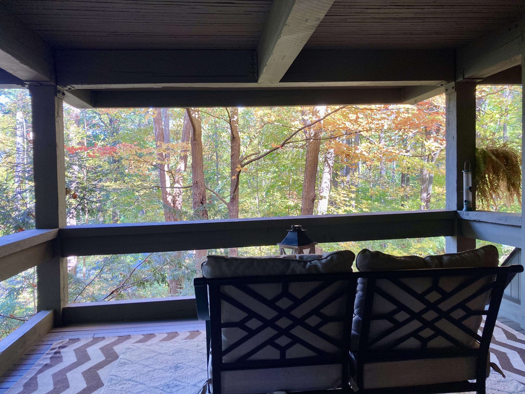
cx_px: 262
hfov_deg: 63.4
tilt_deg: -1.3
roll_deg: -0.3
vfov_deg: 49.7
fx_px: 425
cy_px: 197
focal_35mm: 28
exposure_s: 1/121
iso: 50
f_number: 1.8
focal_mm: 3.99
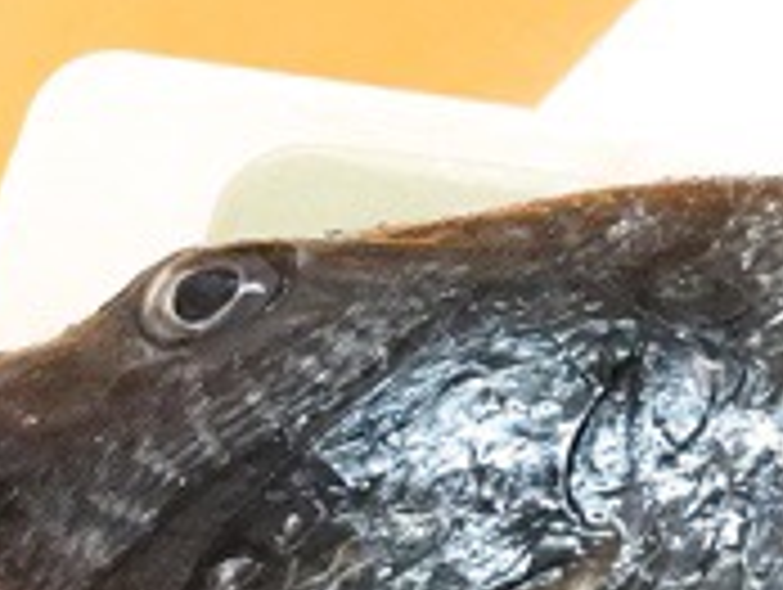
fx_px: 2582
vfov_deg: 12.0
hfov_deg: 15.3
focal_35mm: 114
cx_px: 1323
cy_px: 1058
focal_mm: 3.3
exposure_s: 1/30
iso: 160
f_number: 2.4
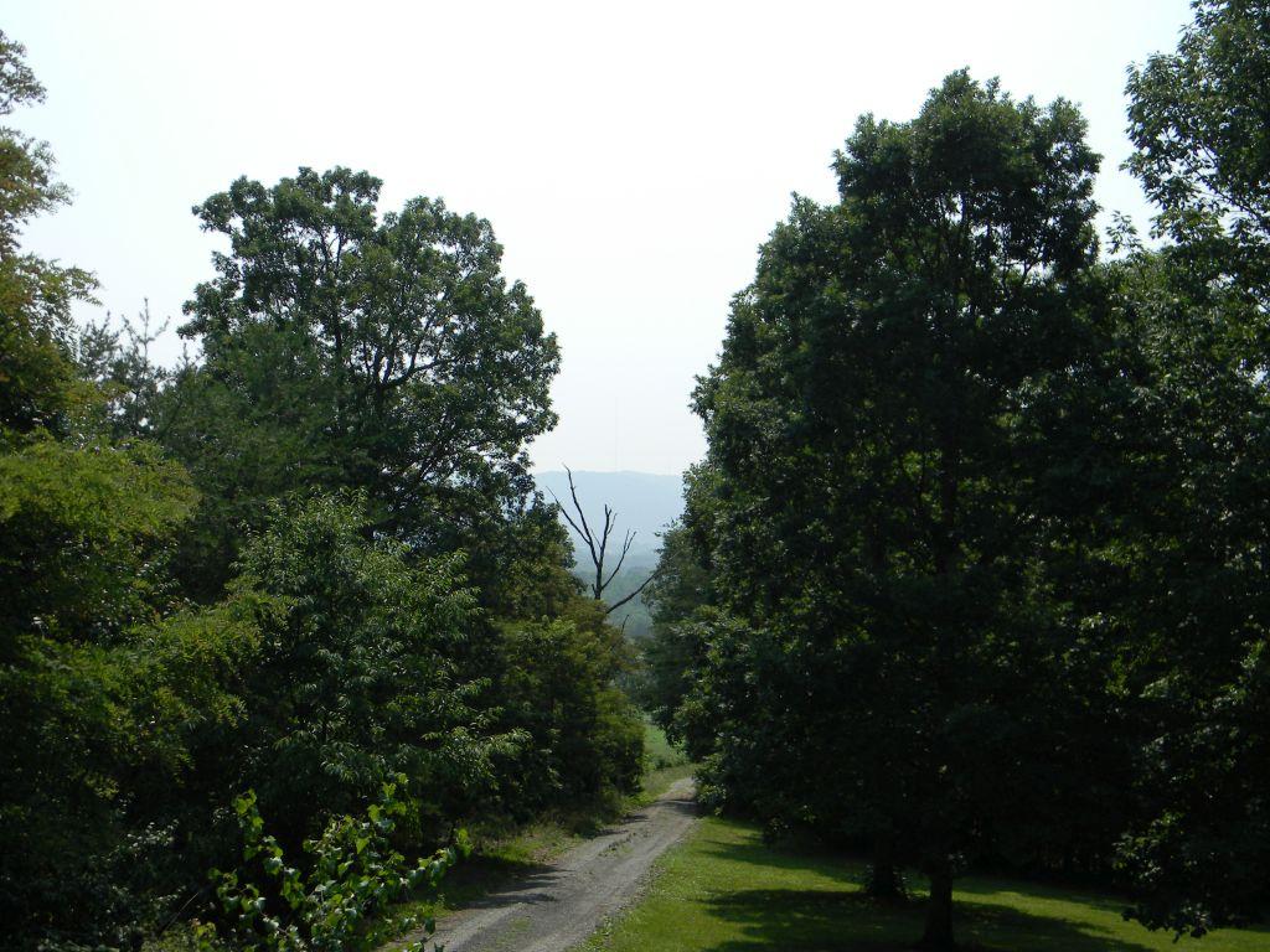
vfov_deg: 35.1
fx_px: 1504
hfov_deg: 45.8
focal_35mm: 41
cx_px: 635
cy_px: 476
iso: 80
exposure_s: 1/238
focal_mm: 7.3
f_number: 7.6
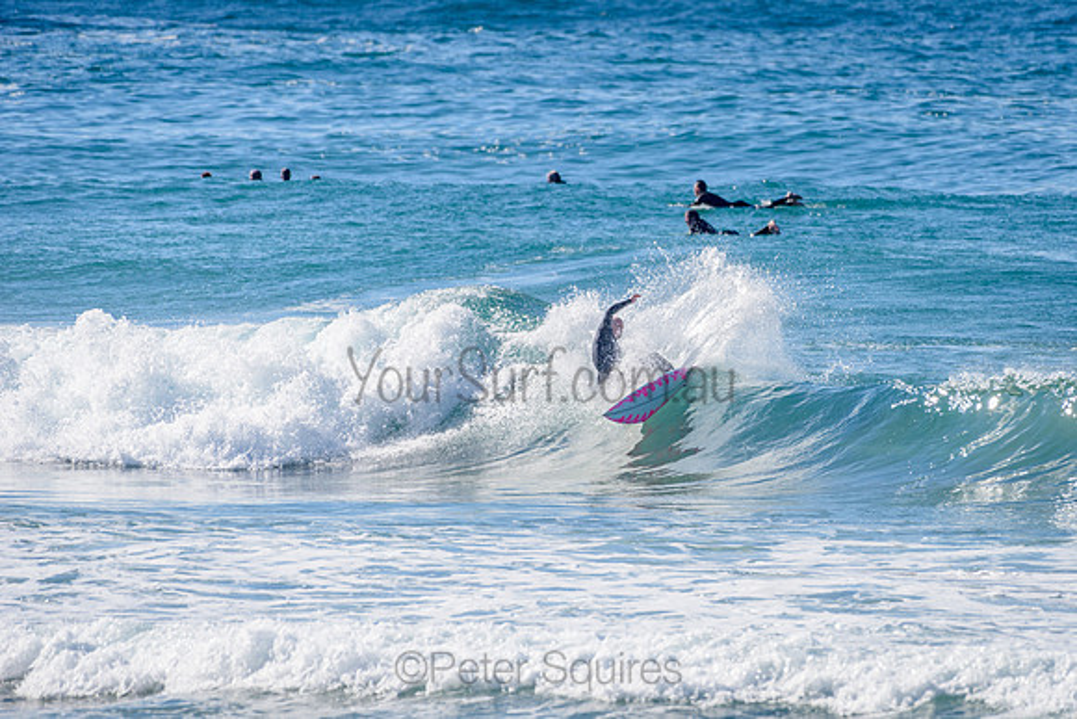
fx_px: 18823
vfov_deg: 2.2
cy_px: 332
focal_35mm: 629
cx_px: 678
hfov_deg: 3.3
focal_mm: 500
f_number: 5.6
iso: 140
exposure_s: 1/2000
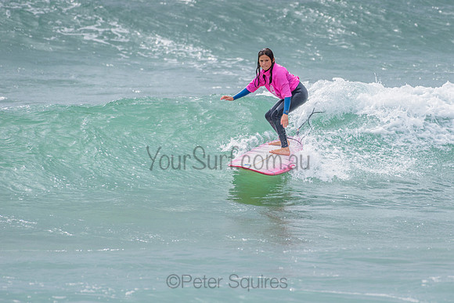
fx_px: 7732
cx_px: 278
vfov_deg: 2.2
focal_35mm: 613
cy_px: 143
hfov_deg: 3.4
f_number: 5.6
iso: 400
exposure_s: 1/2000
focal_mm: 500
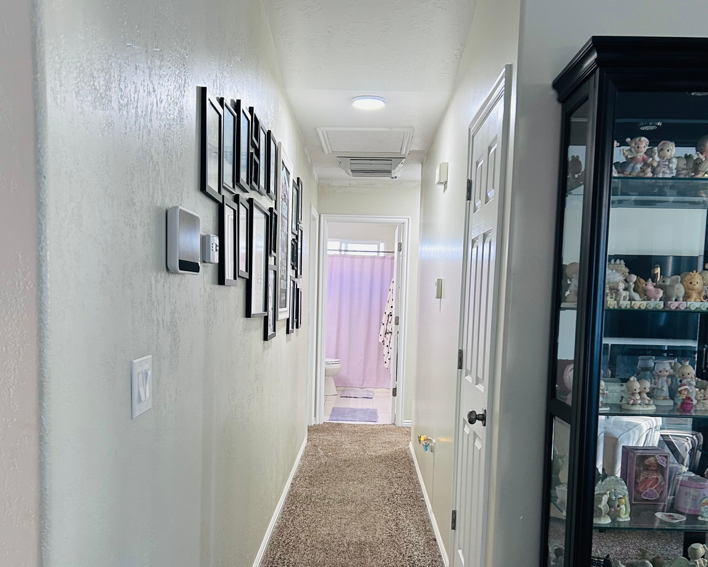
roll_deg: -2.4
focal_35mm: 34
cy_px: 367
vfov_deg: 42.9
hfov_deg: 52.8
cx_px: 353
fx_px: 712
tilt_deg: -6.1
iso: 160
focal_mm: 5.7
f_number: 1.5
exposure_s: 1/60
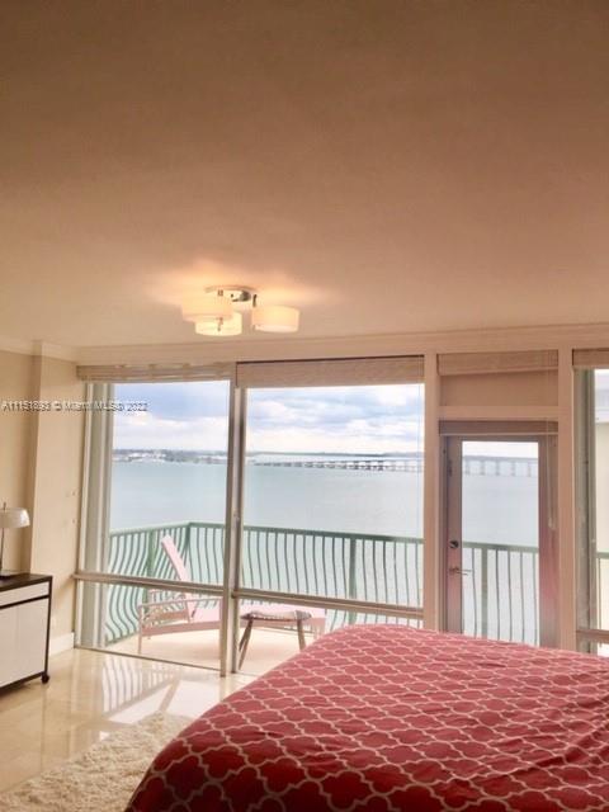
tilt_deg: +5.6
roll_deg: -1.2
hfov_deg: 48.2
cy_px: 406
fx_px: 680
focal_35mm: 29
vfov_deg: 61.7
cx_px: 304
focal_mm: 4.15
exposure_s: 1/964
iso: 32
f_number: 2.2
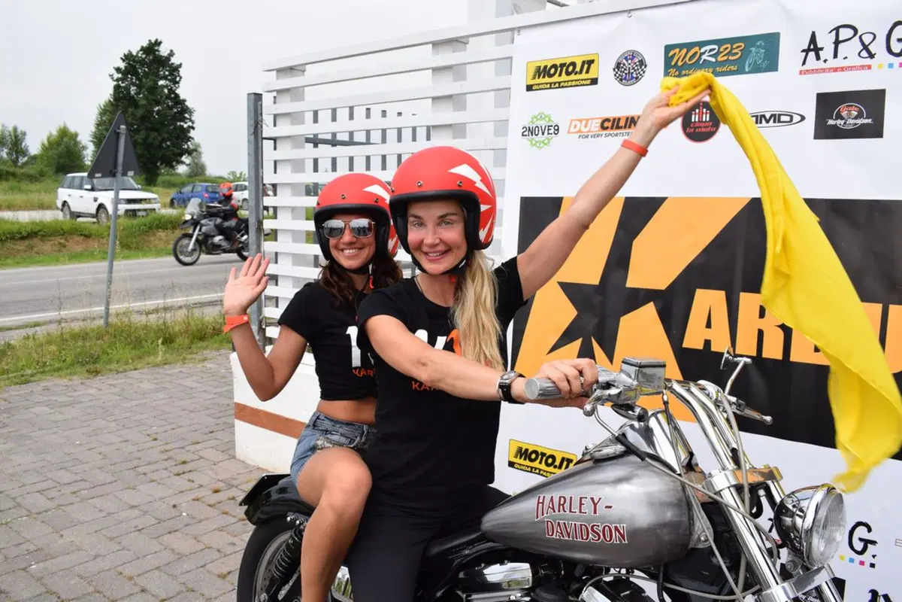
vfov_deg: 43.6
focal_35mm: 30
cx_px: 451
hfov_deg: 61.9
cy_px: 301
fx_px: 752
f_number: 9
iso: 200
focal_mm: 20
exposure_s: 1/320
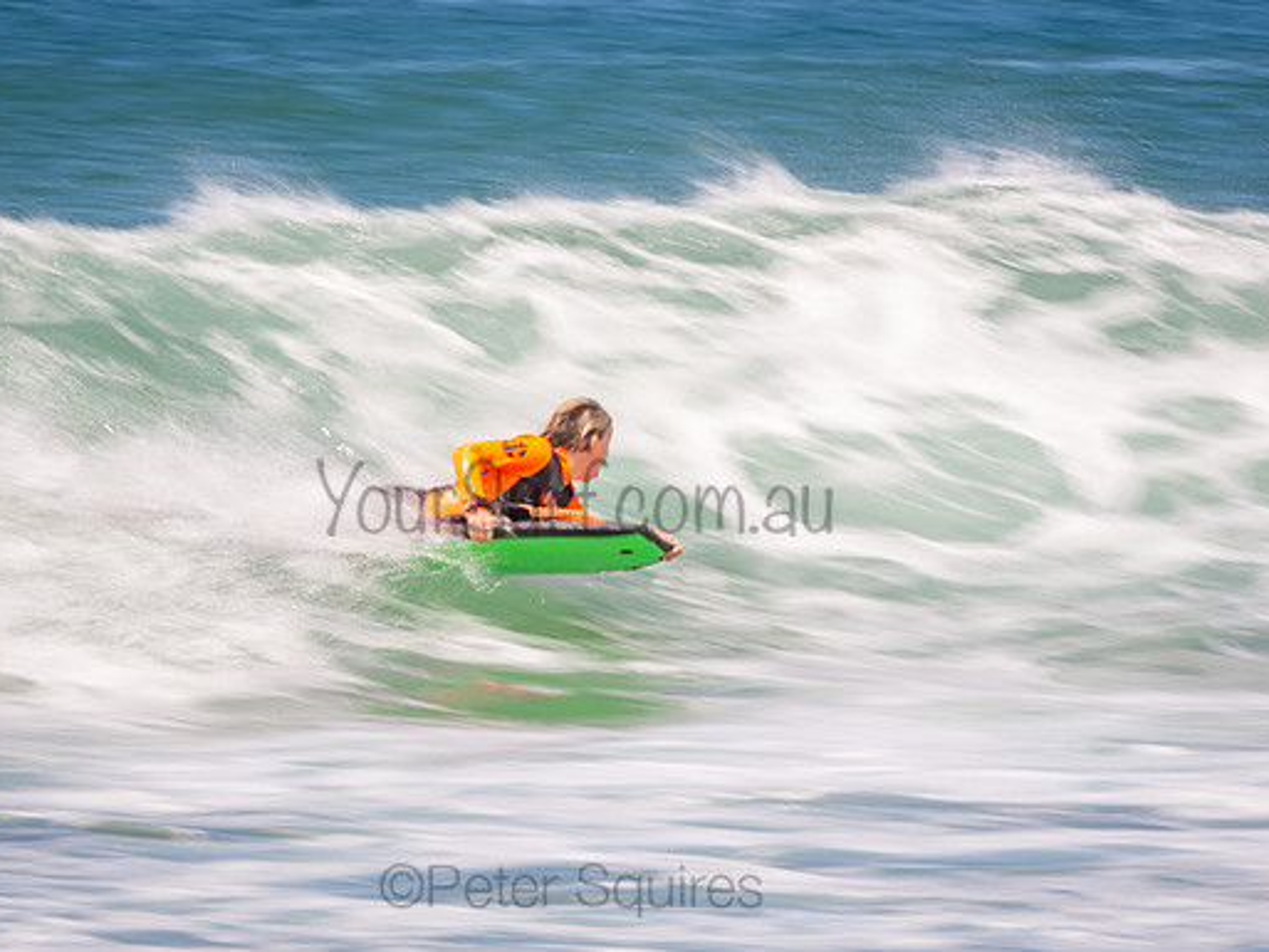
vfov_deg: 2.3
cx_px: 571
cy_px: 476
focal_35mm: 652
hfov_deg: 3.0
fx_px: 23907
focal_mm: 400
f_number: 22
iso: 100
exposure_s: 1/40
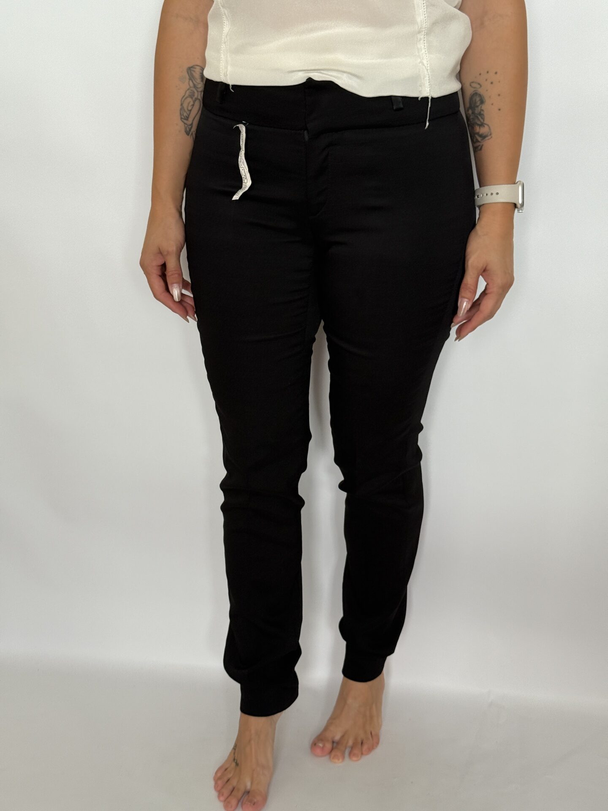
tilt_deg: -19.7
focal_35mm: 48
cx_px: 304
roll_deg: -1.6
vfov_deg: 39.7
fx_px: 1124
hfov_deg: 30.3
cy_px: 406
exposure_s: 1/121
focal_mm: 6.76
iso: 80
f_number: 1.78
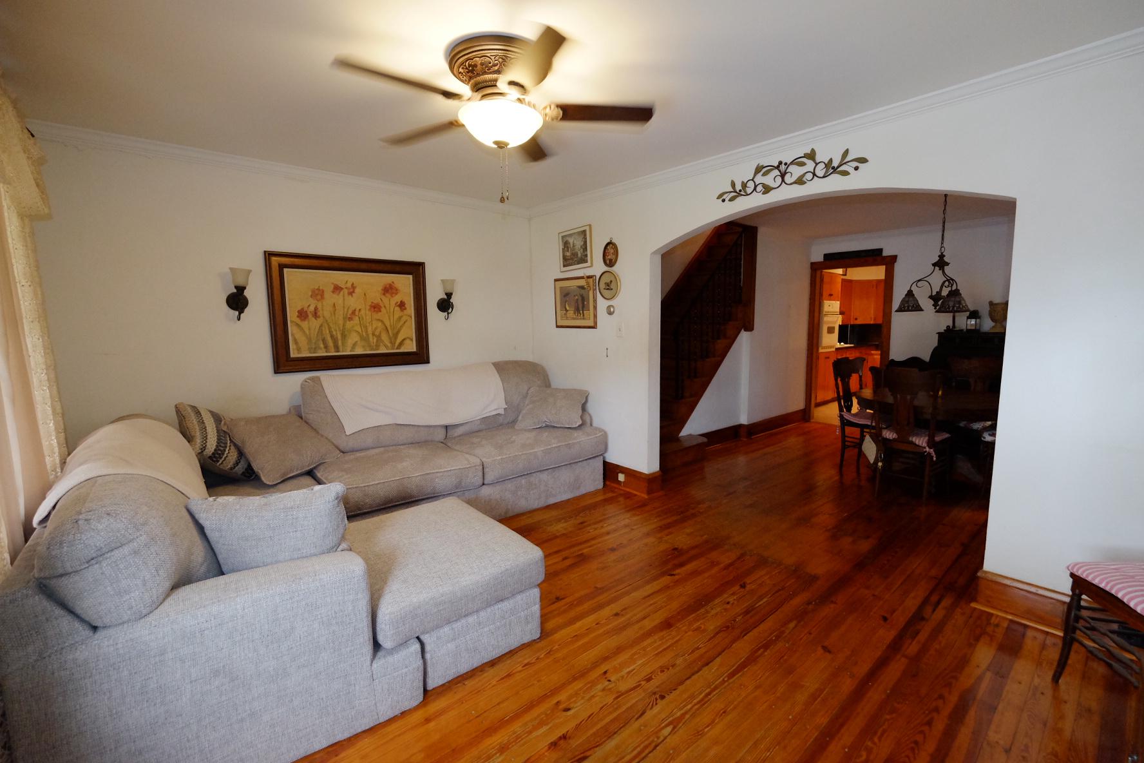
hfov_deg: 100.4
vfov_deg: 77.3
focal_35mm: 15
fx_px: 477
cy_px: 382
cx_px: 572
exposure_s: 1/60
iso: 3200
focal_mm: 10
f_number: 4
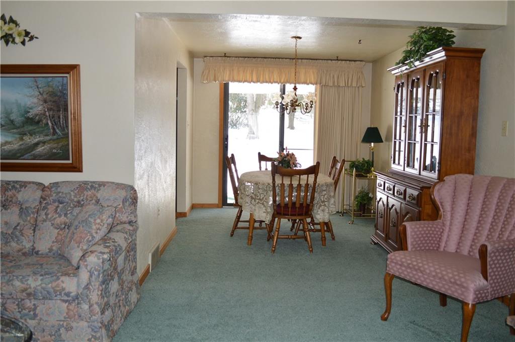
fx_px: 429
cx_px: 258
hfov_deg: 62.0
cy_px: 171
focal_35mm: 30
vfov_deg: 43.5
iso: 320
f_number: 4
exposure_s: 1/125
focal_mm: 20
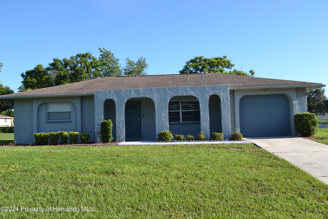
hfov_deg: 57.2
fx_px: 301
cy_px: 110
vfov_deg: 40.0
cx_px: 164
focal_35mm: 33
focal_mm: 22
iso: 100
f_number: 6.3
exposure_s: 1/160
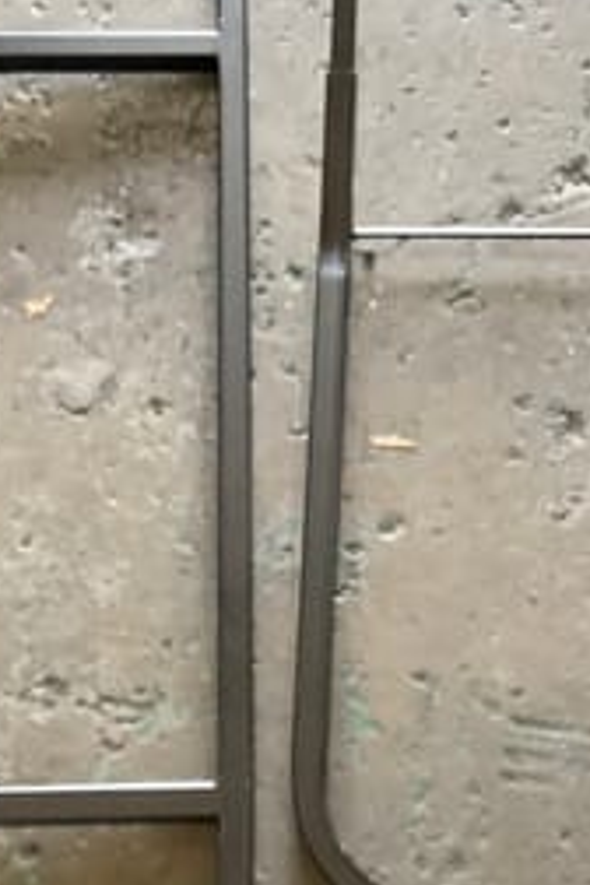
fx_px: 1573
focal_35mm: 64
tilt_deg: -70.7
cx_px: 320
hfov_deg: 21.2
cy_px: 536
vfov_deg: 31.3
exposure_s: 1/33
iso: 320
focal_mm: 3.3
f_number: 2.4
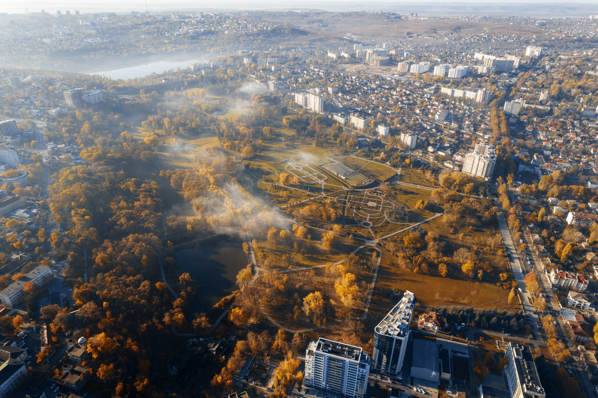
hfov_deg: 78.6
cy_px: 199
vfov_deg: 57.2
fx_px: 365
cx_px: 299
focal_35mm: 22
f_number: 2.8
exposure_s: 1/730
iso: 100
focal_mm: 8.38
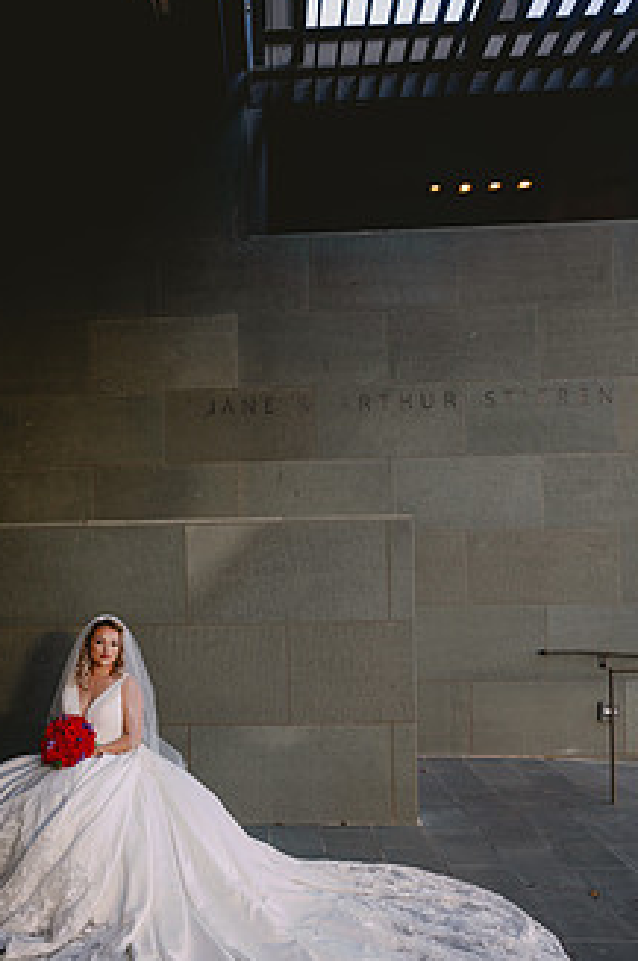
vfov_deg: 56.9
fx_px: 880
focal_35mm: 33
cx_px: 231
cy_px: 570
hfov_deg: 39.5
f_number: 2.8
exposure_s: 1/400
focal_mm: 24
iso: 320
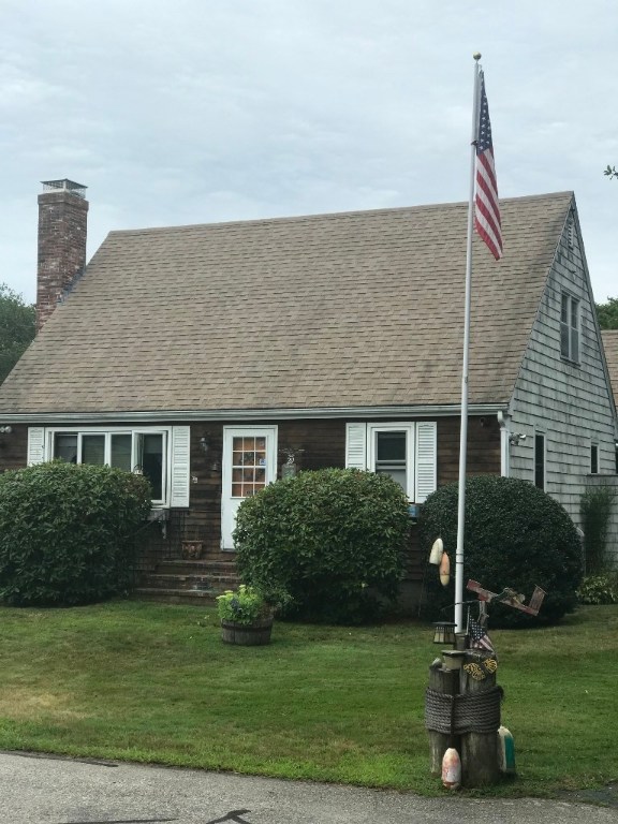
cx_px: 309
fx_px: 1357
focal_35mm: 57
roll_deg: -0.6
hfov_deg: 25.7
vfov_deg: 33.8
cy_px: 412
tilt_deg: +4.9
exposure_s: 1/372
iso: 20
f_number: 2.8
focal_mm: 6.6
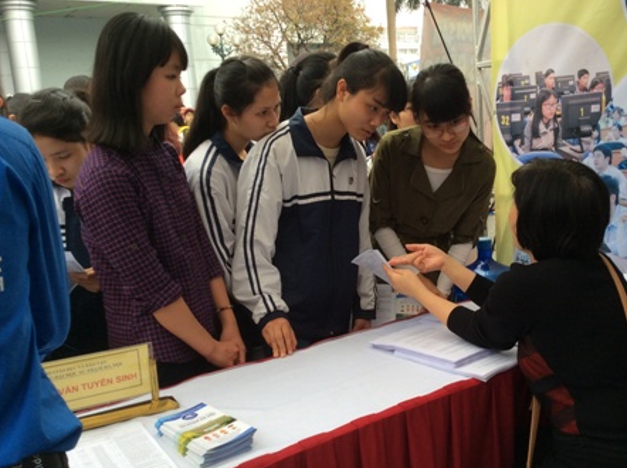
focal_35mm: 40
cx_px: 377
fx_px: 723
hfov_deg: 46.6
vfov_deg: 35.9
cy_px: 243
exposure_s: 1/120
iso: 40
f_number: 2.4
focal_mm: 3.3
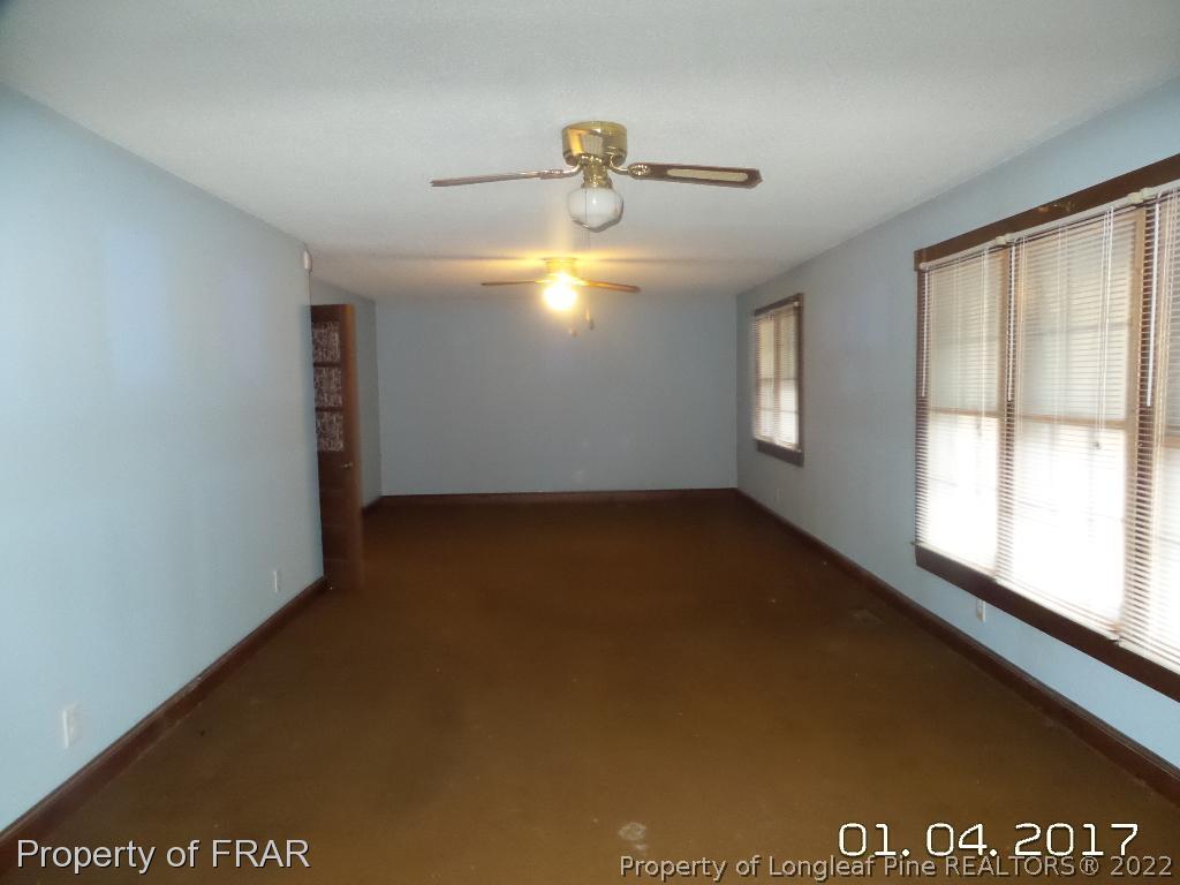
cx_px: 590
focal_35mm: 23
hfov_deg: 73.9
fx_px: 784
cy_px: 442
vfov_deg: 58.9
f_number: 2.8
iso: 800
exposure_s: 1/30
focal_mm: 4.1
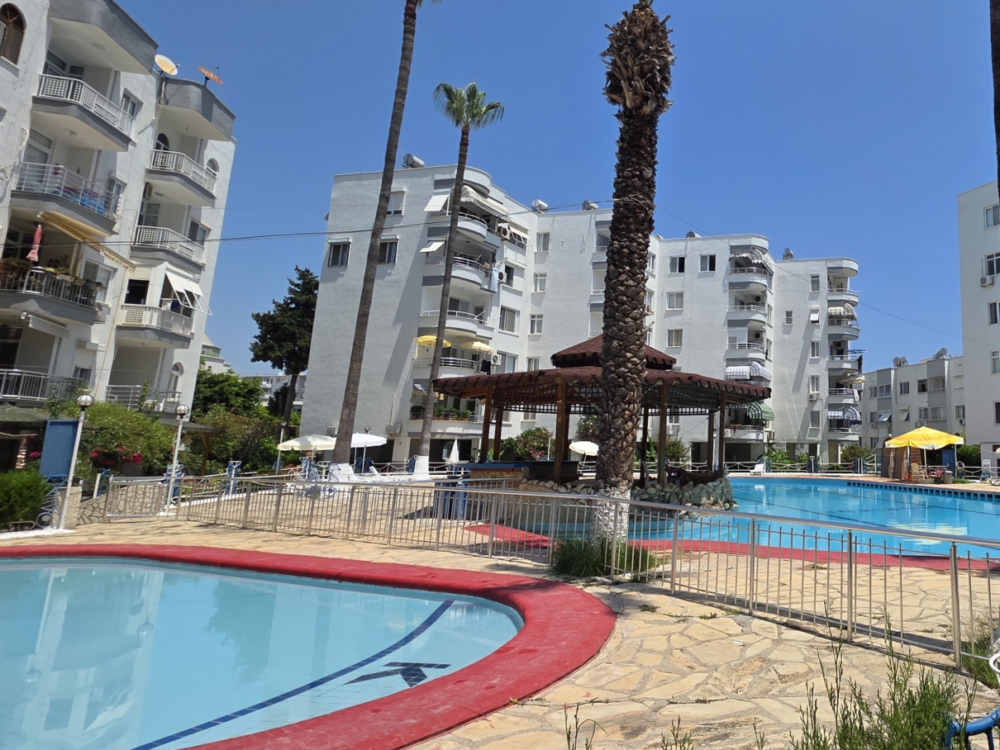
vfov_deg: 60.8
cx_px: 795
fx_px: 636
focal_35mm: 22
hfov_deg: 69.2
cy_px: 320
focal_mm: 2.2
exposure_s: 1/3589
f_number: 1.9
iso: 40
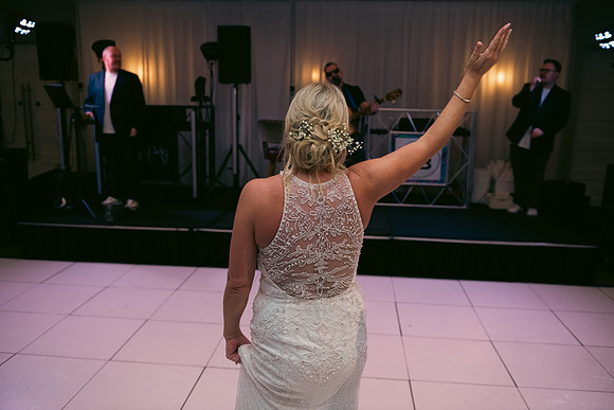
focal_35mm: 32
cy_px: 205
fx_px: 546
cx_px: 307
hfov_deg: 58.7
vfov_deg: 41.1
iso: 800
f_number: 3.5
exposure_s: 1/160
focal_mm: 32
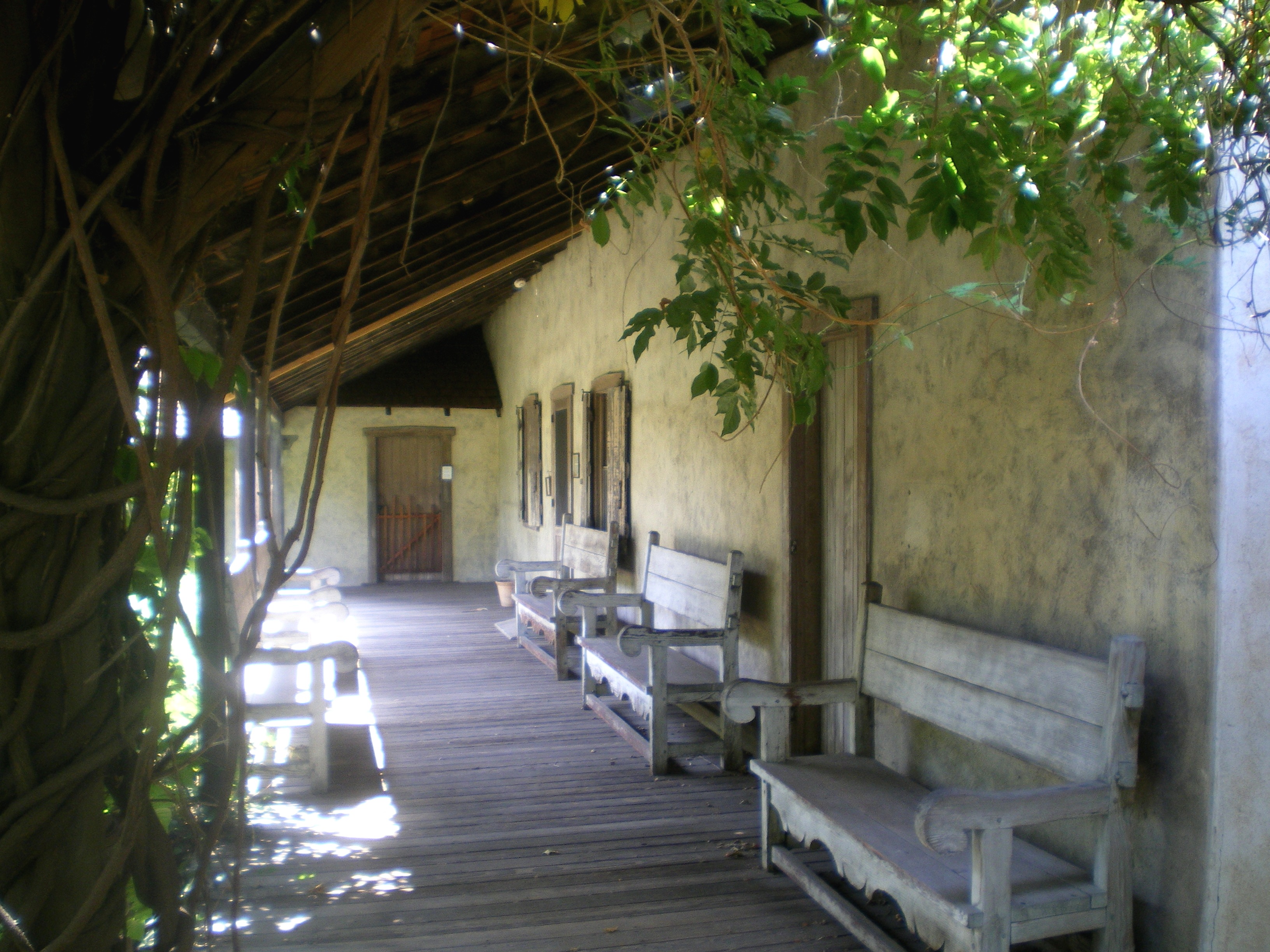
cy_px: 476
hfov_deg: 51.4
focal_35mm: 36
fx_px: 1321
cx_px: 635
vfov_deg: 39.7
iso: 100
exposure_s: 1/50
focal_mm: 6.3
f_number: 3.1
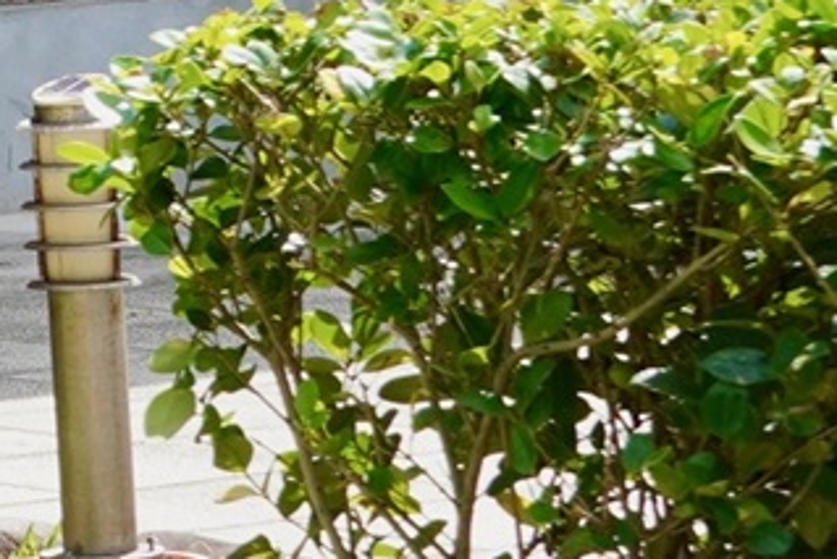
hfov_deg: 6.0
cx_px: -1359
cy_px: -480
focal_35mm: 328
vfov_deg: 4.2
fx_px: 7618
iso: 125
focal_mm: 31
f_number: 8
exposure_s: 1/200
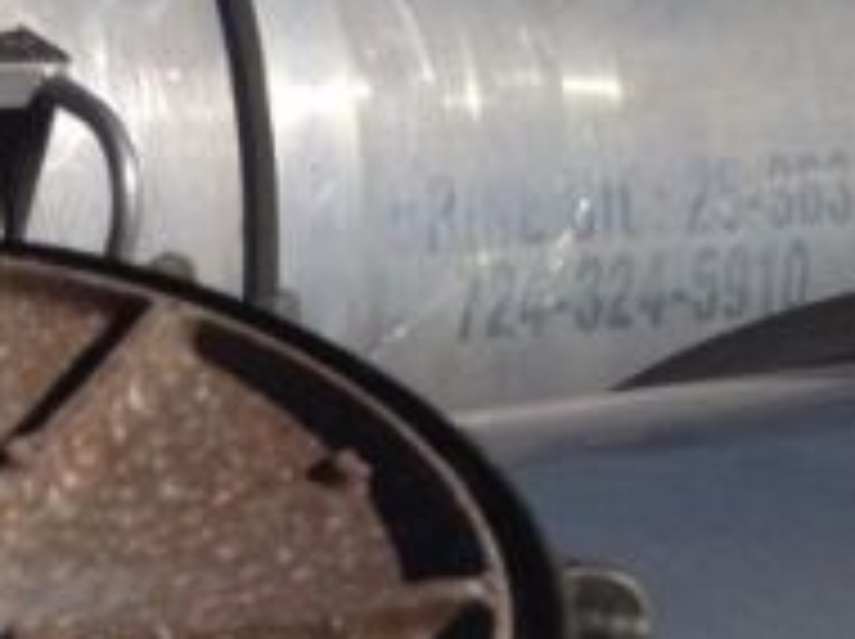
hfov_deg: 15.1
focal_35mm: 118
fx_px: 2911
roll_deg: -2.9
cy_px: 662
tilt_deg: -32.1
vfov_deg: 12.4
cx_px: -554
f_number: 2.4
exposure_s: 1/6135
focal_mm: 4.28
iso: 50
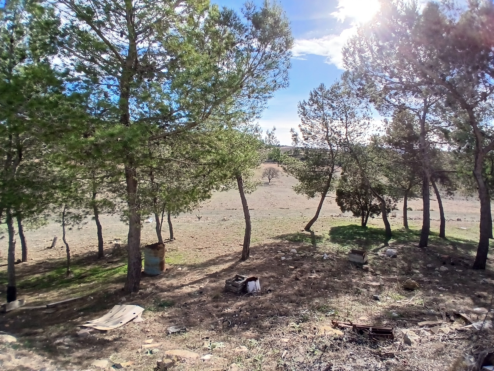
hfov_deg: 91.0
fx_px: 243
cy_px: 186
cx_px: 247
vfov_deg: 74.7
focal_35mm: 17
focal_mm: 1.4
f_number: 2.2
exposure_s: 1/769
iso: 50
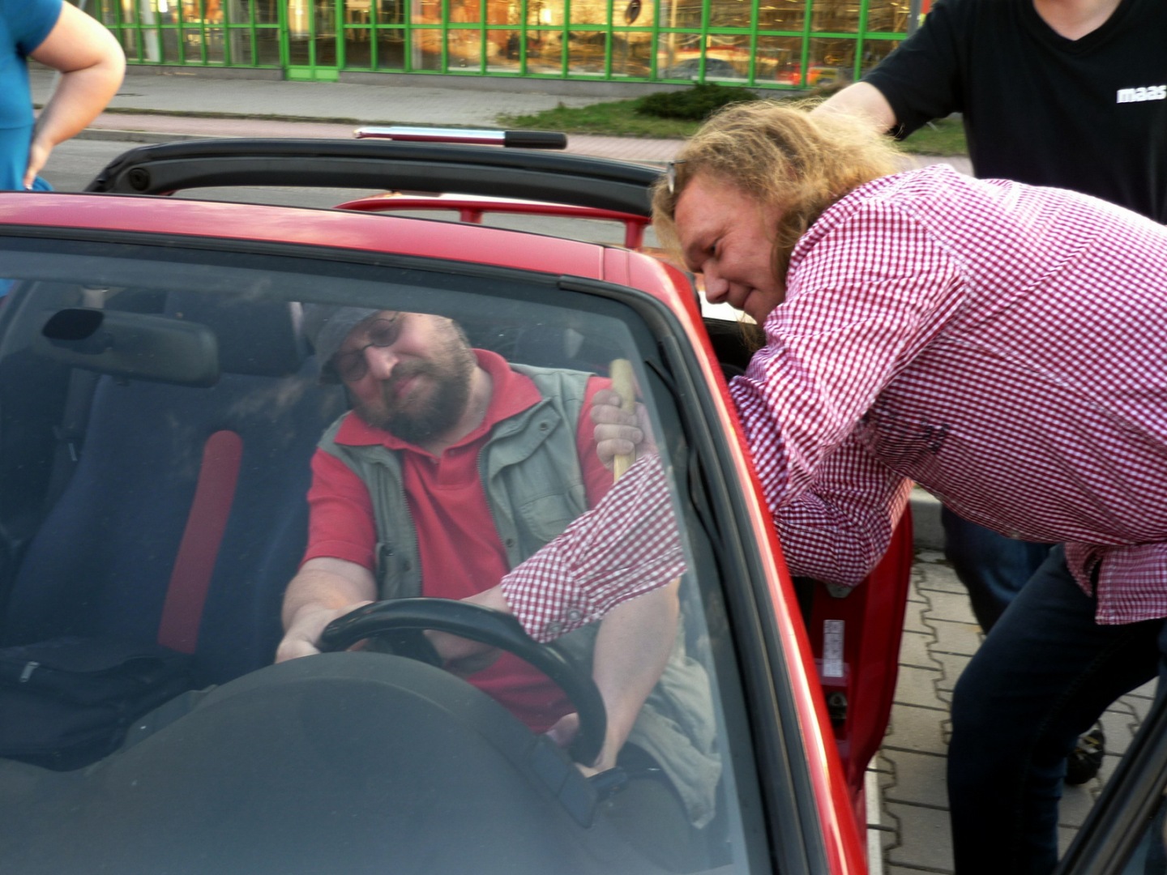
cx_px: 584
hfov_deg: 55.4
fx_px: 1113
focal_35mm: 33
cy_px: 438
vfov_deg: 42.9
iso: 100
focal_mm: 5.5
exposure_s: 1/50
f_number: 2.8
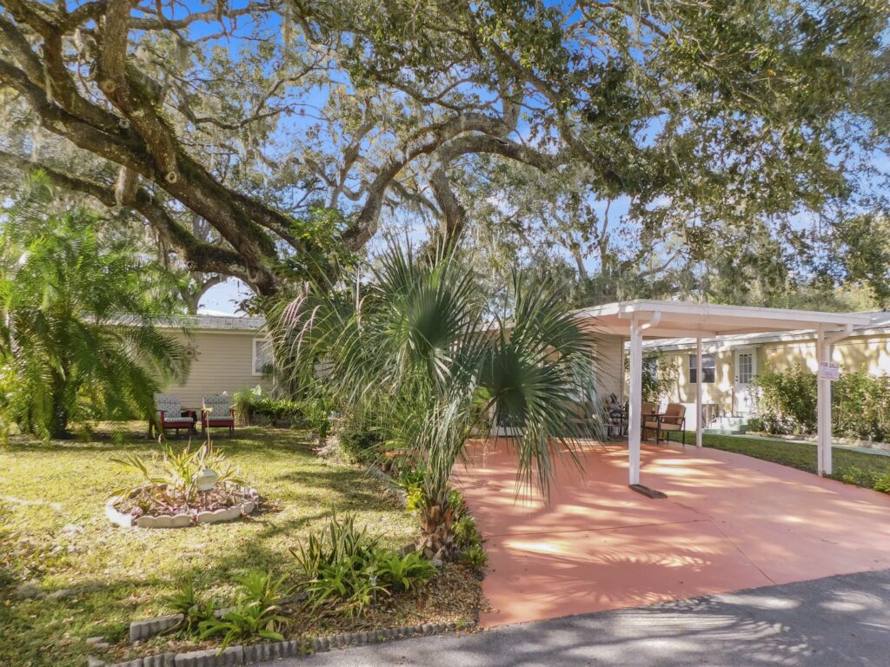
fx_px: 591
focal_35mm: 23
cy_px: 334
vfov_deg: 58.9
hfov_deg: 73.9
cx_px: 445
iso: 125
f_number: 3
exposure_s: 1/250
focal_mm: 4
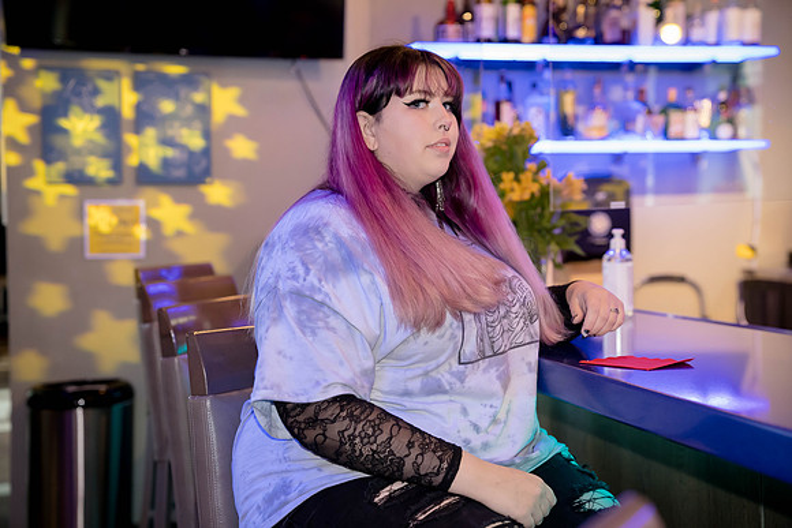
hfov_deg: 36.9
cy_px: 264
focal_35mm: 54
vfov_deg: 25.1
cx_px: 396
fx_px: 1188
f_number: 2.8
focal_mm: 54
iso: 3200
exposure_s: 1/160
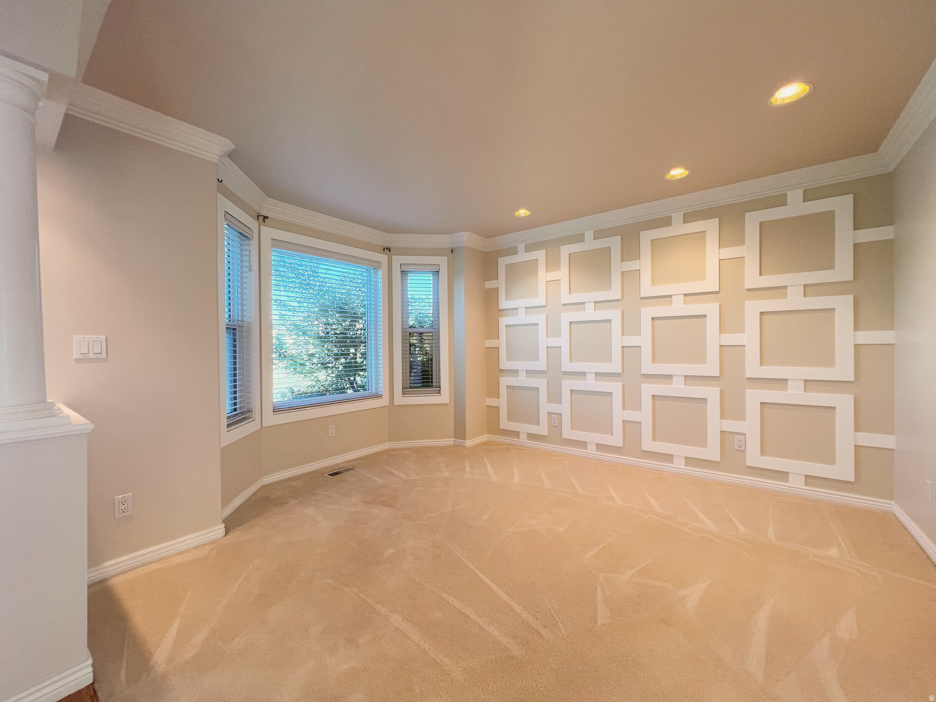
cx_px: 468
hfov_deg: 106.2
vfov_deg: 89.9
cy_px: 351
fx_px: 352
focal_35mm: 13
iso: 100
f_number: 1.8
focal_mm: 1.57
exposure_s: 1/120
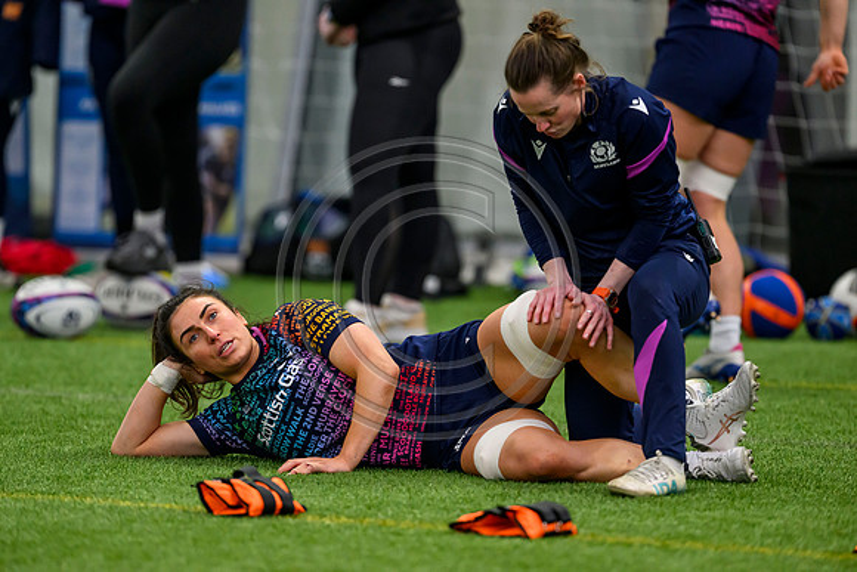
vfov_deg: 3.4
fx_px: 9524
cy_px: 286
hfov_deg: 5.2
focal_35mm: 400
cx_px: 428
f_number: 3.5
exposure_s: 1/2000
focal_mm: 400
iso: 5000
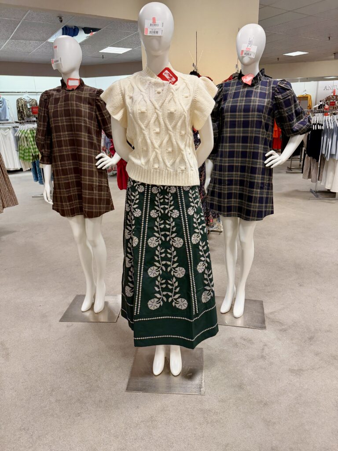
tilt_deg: -18.3
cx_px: 169
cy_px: 226
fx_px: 312
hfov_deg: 56.8
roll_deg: +2.1
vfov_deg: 71.6
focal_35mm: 24
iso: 200
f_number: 1.78
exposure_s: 1/120
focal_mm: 6.76
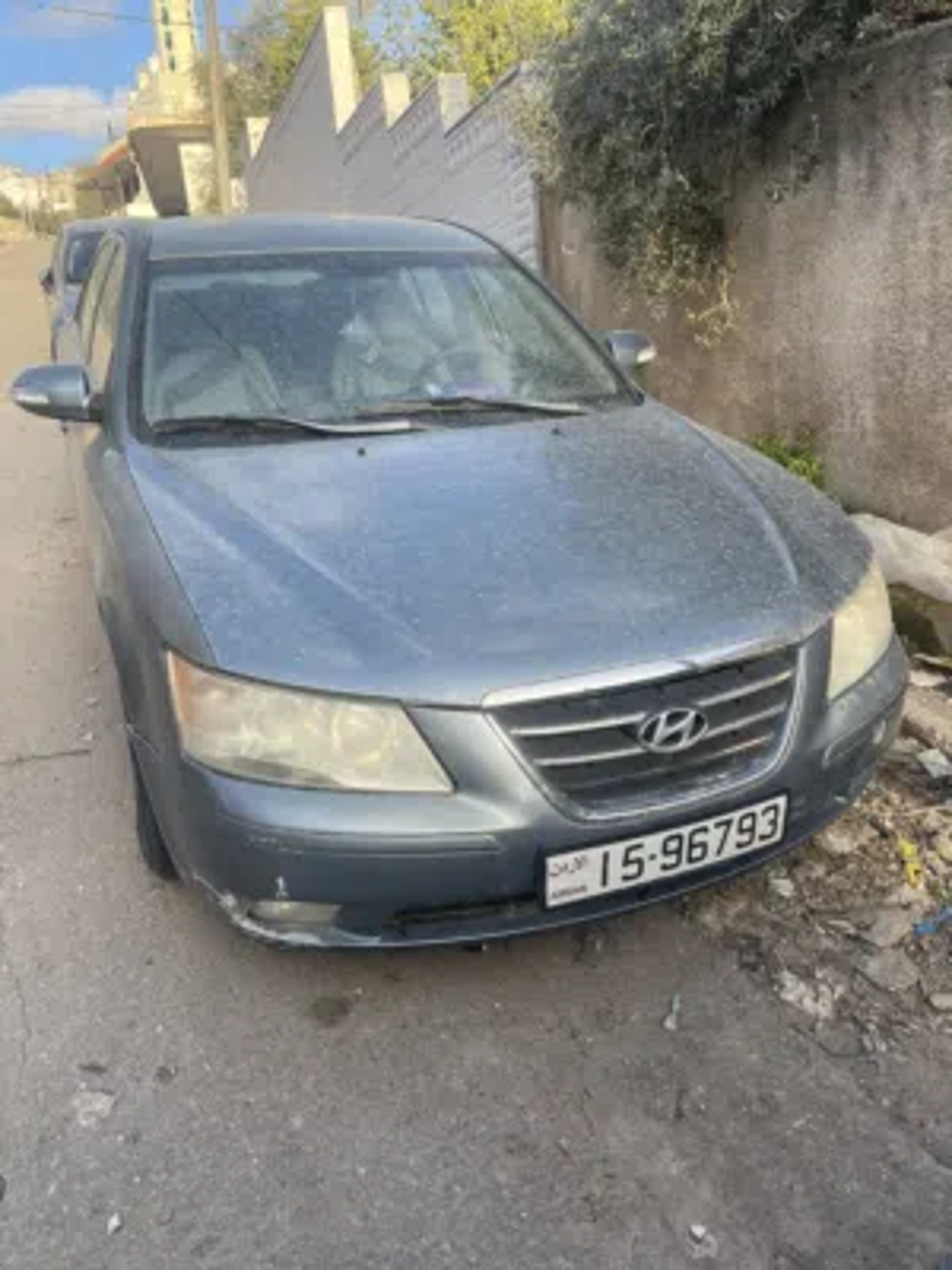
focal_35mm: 25
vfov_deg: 69.4
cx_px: 476
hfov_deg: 54.9
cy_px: 635
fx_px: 917
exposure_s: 1/441
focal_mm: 5.1
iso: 32
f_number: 1.6
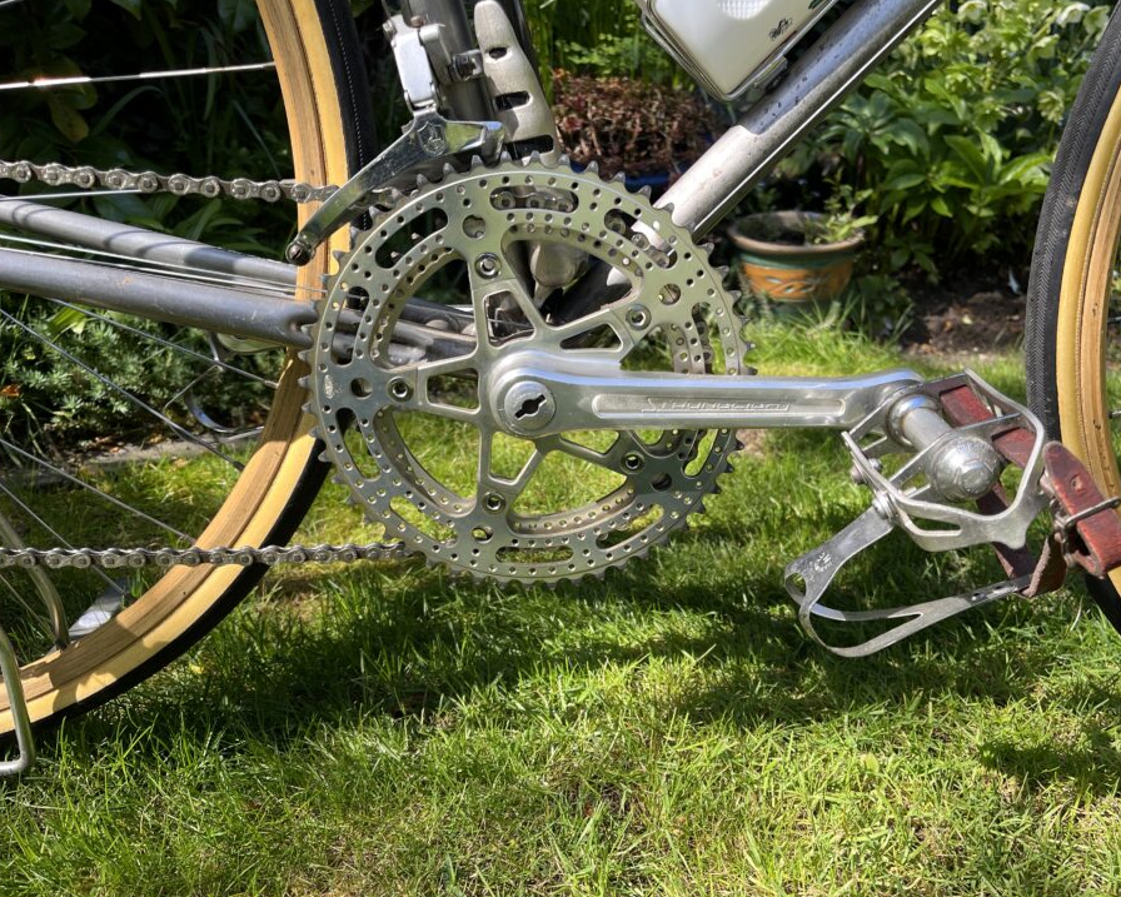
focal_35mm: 29
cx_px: 606
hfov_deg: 60.4
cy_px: 453
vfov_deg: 50.0
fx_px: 962
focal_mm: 5.1
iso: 50
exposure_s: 1/676
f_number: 1.6
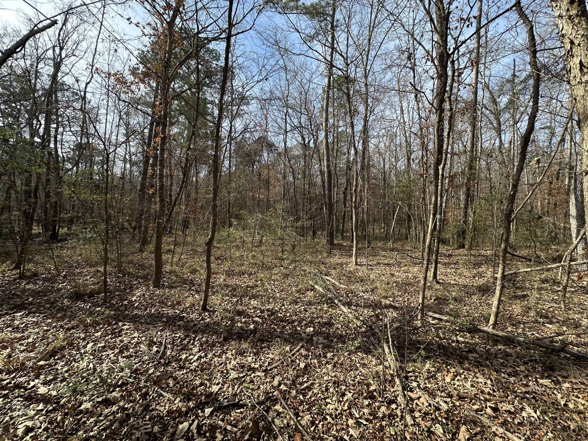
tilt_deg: +0.3
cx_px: 294
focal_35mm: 14
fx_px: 238
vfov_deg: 85.7
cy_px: 220
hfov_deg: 102.1
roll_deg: -3.0
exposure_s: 1/424
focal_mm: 2.22
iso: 40
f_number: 2.2
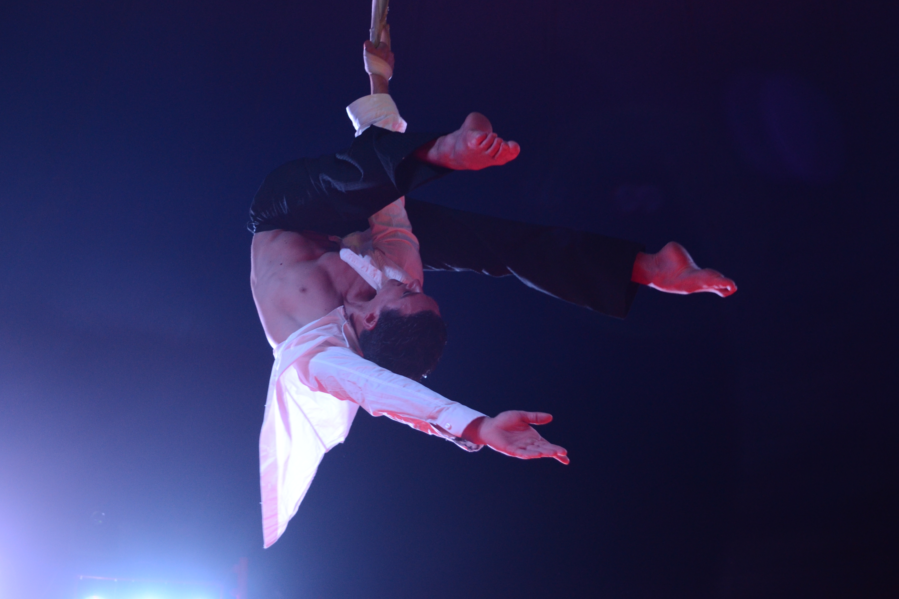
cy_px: 283
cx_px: 463
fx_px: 1199
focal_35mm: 48
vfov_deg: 28.1
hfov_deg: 41.1
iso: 800
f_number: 4.5
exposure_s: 1/50
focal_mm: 30
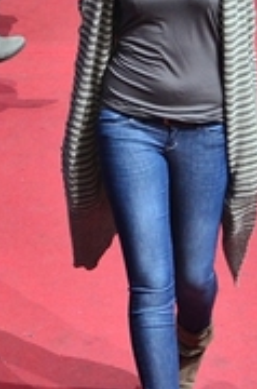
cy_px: 125
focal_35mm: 391
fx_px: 4211
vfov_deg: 5.3
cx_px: 145
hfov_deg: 3.5
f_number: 5.6
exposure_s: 1/125
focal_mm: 90
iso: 2000
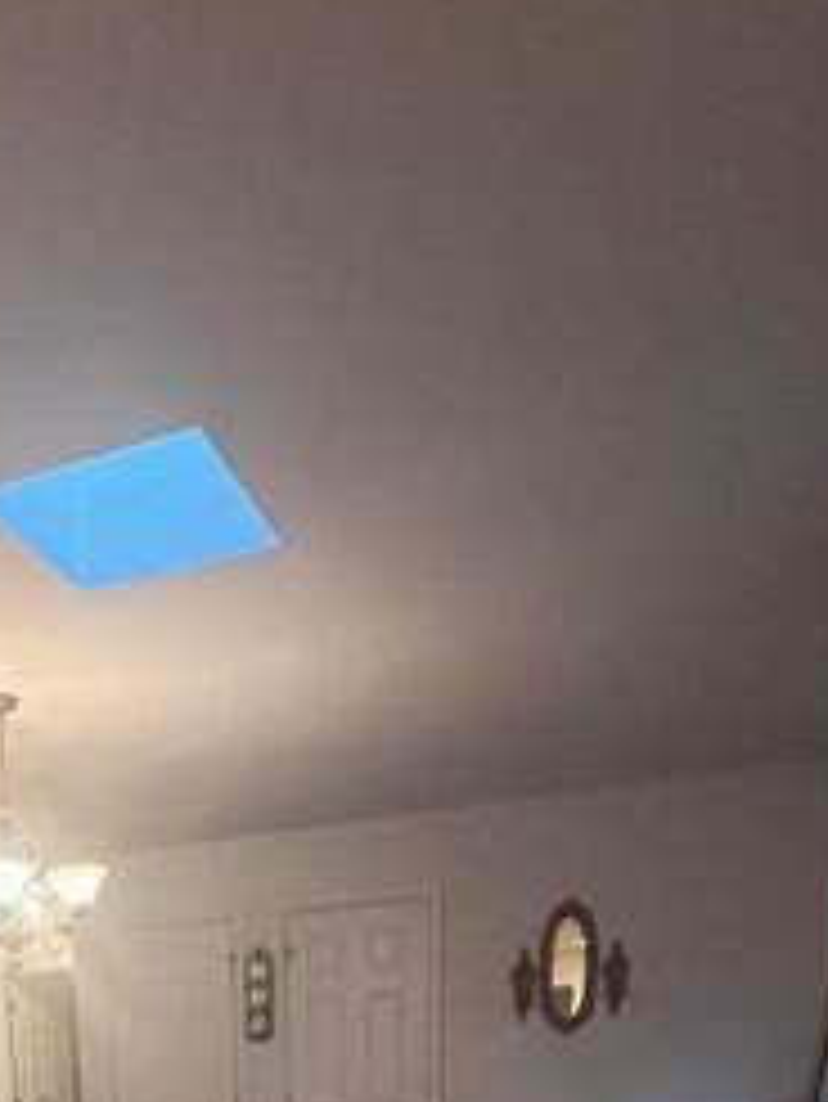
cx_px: 94
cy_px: 1309
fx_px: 1083
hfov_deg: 39.1
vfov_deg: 39.6
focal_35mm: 34
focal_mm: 1.57
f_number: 1.8
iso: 640
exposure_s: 1/60
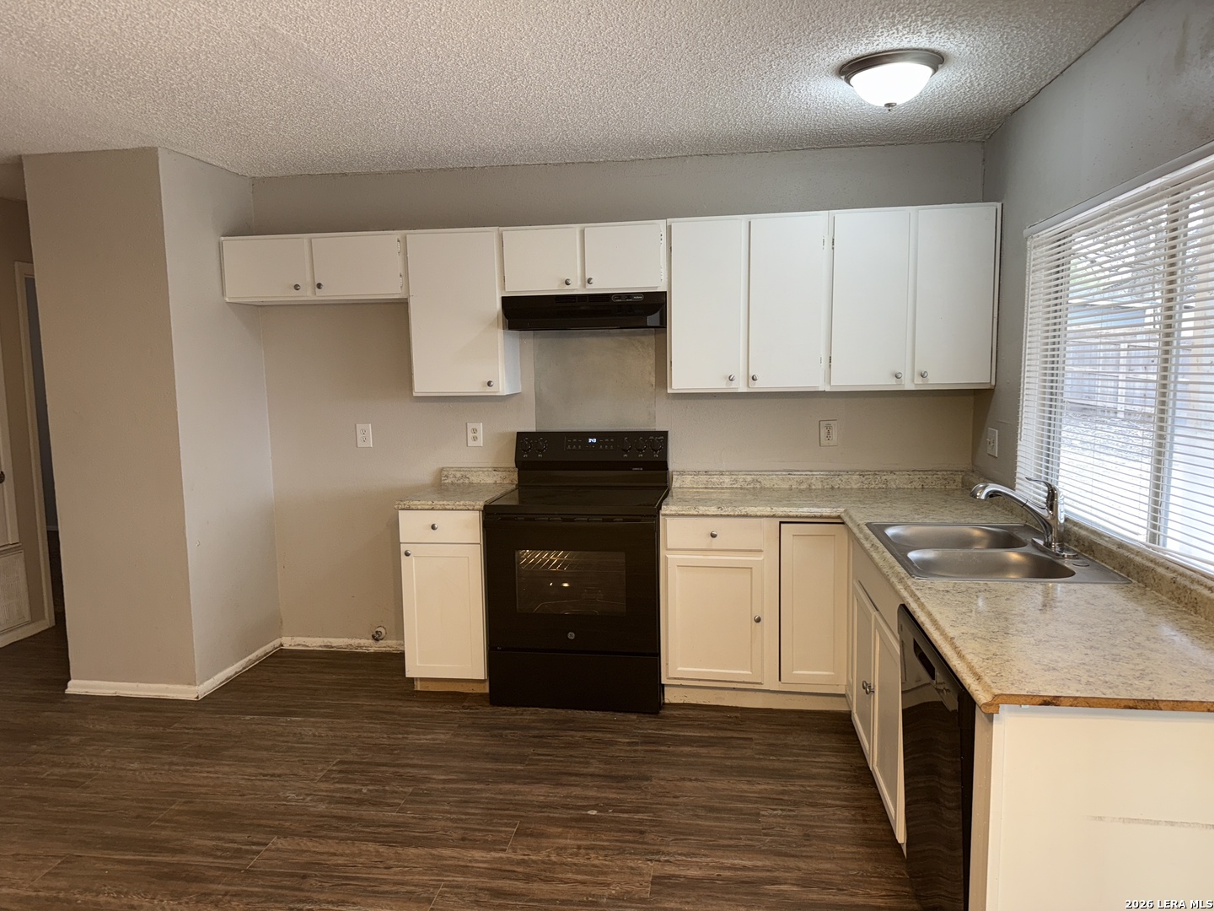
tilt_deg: -6.3
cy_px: 456
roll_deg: +0.2
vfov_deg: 56.8
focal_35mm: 24
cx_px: 607
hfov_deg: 71.6
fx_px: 842
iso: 80
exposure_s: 1/42
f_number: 1.78
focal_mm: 6.76
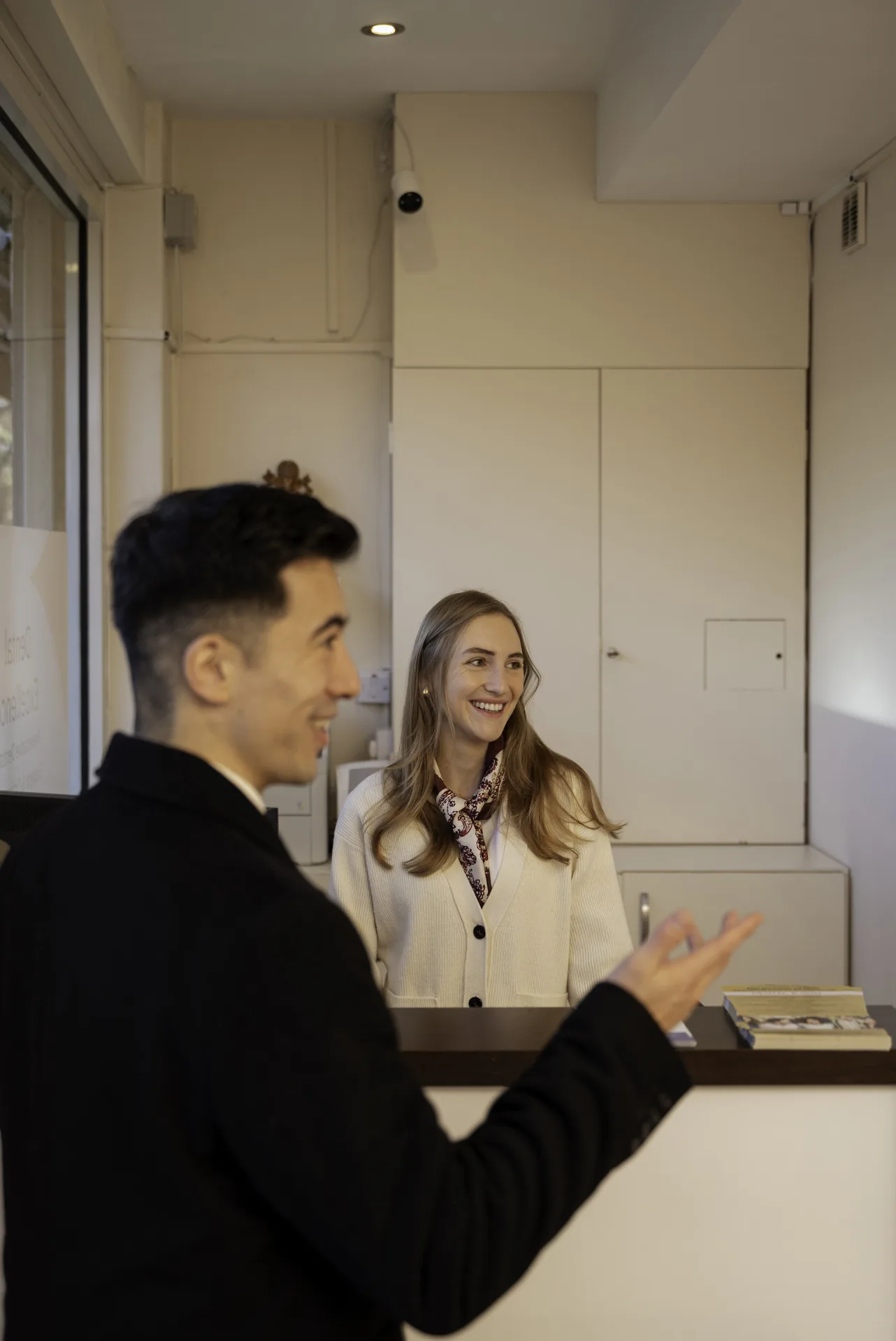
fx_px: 1678
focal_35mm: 45
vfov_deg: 43.6
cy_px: 670
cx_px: 448
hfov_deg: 29.9
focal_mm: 45
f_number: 2.8
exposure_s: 1/320
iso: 400
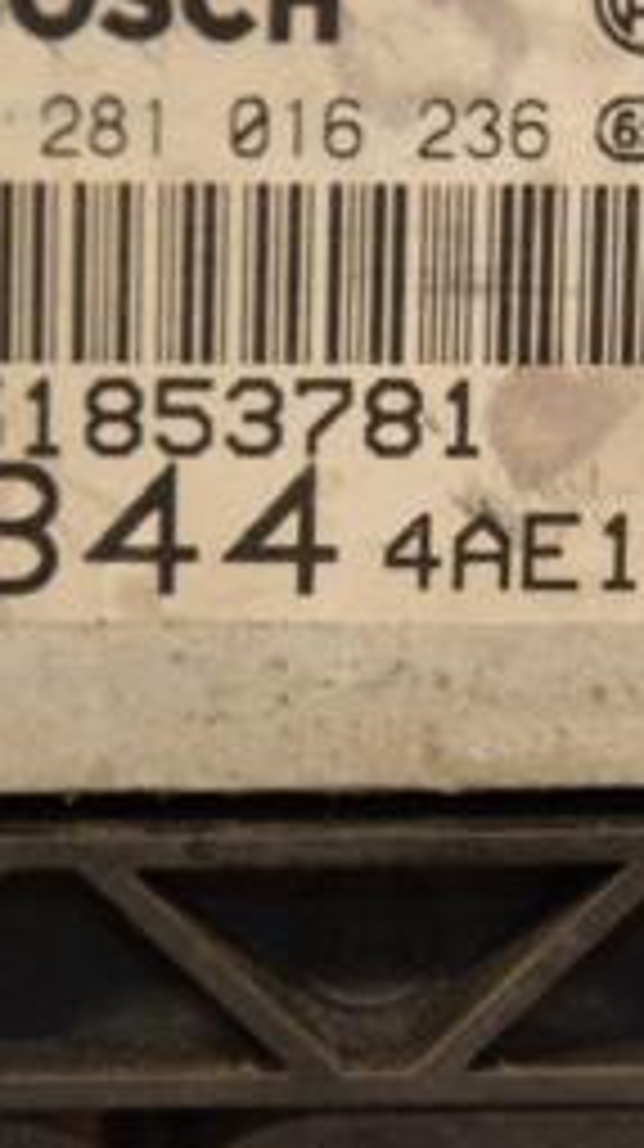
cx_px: 703
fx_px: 11813
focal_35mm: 388
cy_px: 351
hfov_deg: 3.1
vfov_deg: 5.6
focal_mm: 105
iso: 800
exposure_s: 1/100
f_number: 5.6
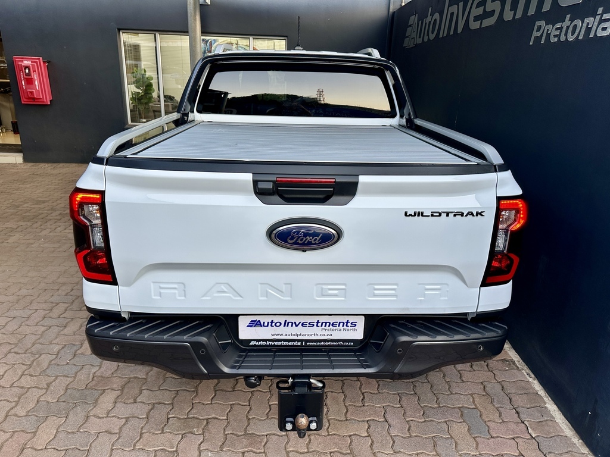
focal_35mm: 24
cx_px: 305
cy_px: 228
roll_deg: -2.9
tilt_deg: -20.7
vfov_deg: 56.8
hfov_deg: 71.6
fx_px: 423
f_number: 1.78
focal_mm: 6.86
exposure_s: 1/275
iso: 80
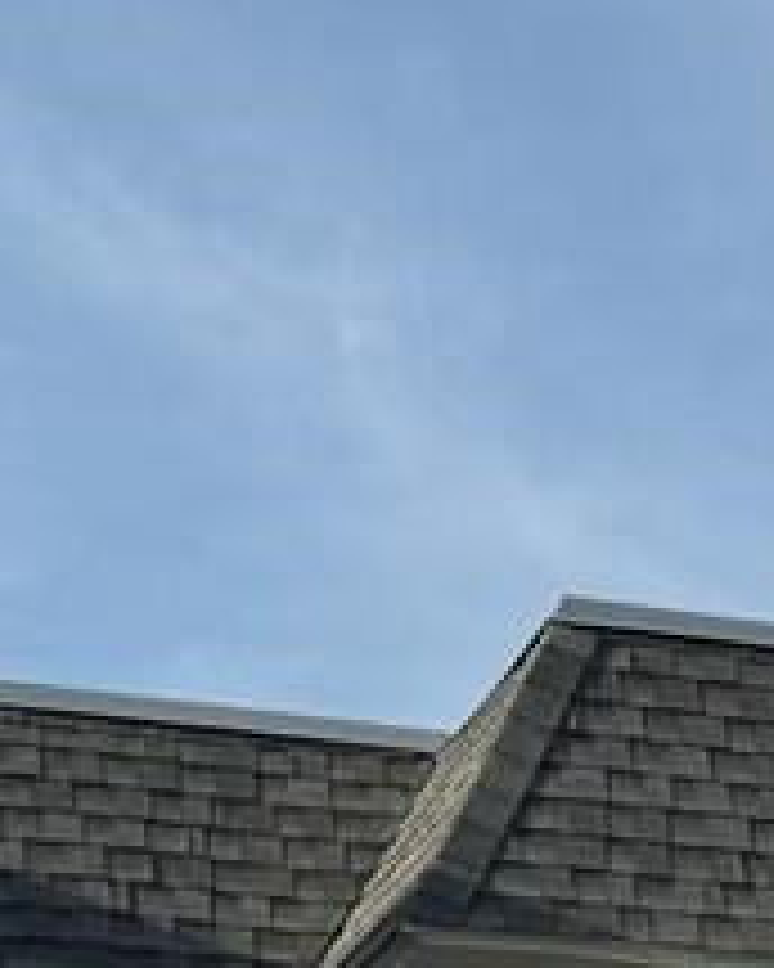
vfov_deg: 10.8
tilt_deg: +10.4
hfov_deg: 8.1
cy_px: 1256
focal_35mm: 174
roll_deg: +0.3
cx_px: 1908
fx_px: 4982
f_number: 1.78
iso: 80
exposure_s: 1/5319
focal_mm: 6.76
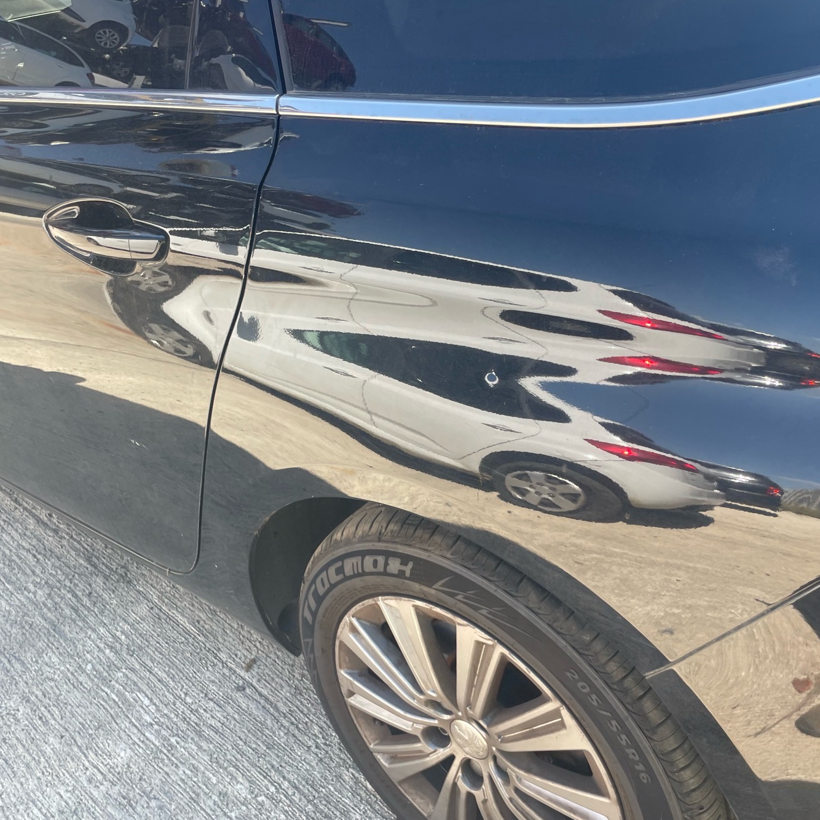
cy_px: 409
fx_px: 831
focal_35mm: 31
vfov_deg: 52.5
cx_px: 427
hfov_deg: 52.5
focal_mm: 4.2
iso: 32
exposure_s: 1/500
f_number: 1.6
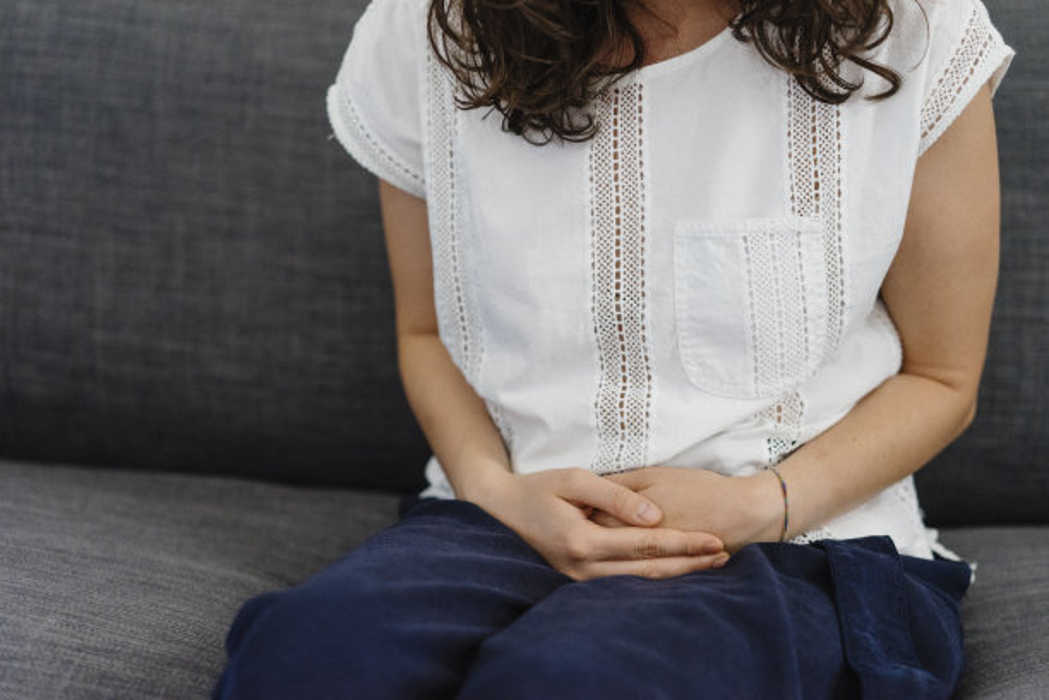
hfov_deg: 36.2
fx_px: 1603
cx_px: 524
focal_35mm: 55
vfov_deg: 24.6
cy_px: 350
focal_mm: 55
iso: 1000
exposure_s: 1/60
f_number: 2.2
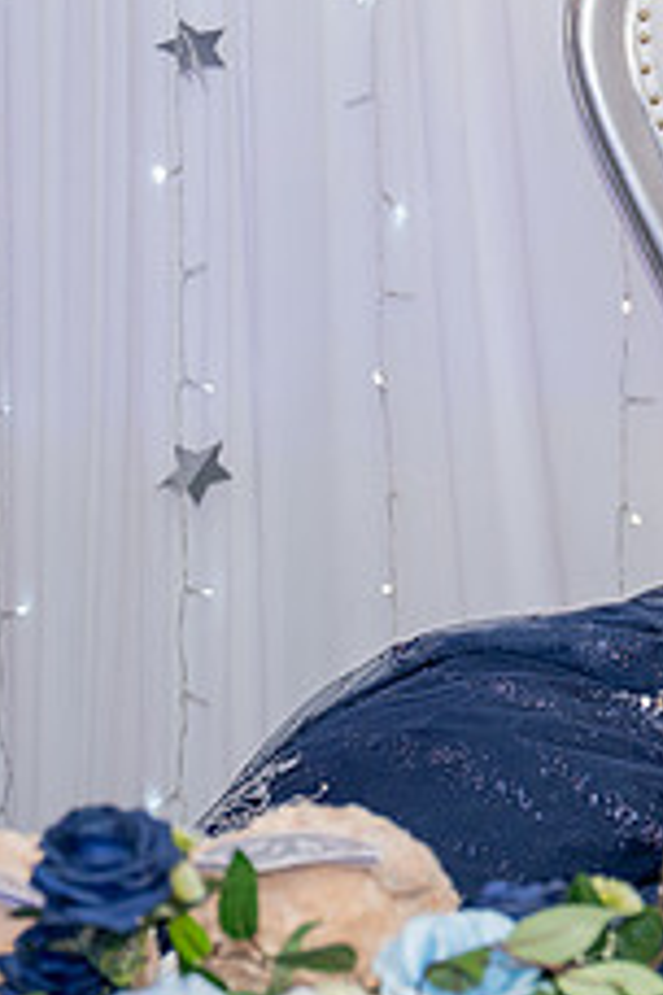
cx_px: 1104
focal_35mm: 145
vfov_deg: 14.1
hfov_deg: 9.1
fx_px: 4005
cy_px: 399
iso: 1000
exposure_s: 1/200
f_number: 2.8
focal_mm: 57
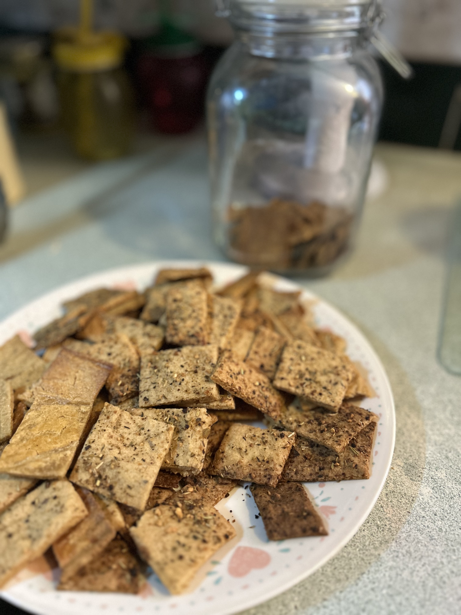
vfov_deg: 67.3
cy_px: 308
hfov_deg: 53.1
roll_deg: +0.5
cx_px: 230
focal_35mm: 26
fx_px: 462
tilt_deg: -39.2
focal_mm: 5.7
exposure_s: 1/60
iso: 500
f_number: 1.5
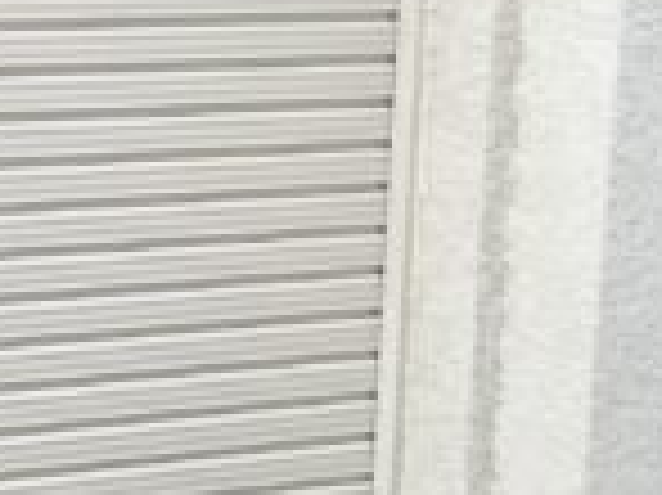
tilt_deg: -9.2
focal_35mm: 142
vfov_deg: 10.4
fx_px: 2713
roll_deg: -0.9
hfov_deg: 12.7
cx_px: -500
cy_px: 284
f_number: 2.2
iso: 32
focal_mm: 4.15
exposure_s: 1/494
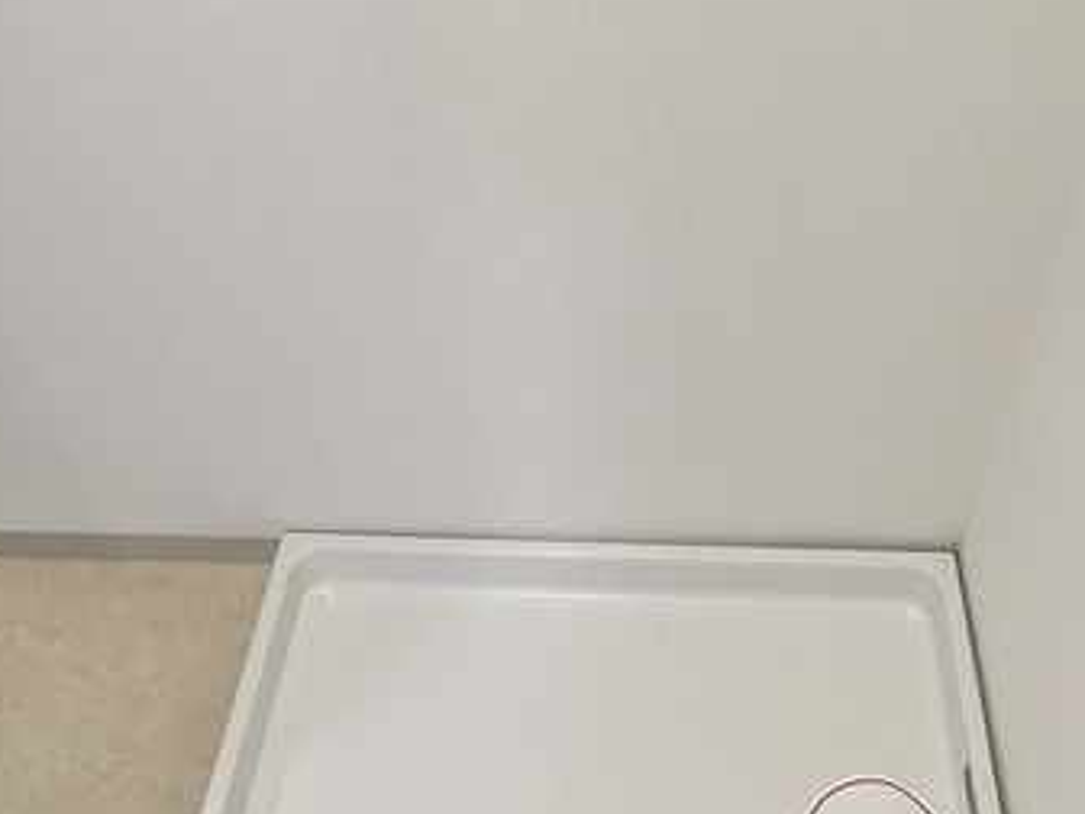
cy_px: 233
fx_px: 1254
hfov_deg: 46.4
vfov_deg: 35.4
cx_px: 675
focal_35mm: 40
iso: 84
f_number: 2.2
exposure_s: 1/60
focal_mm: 1.83
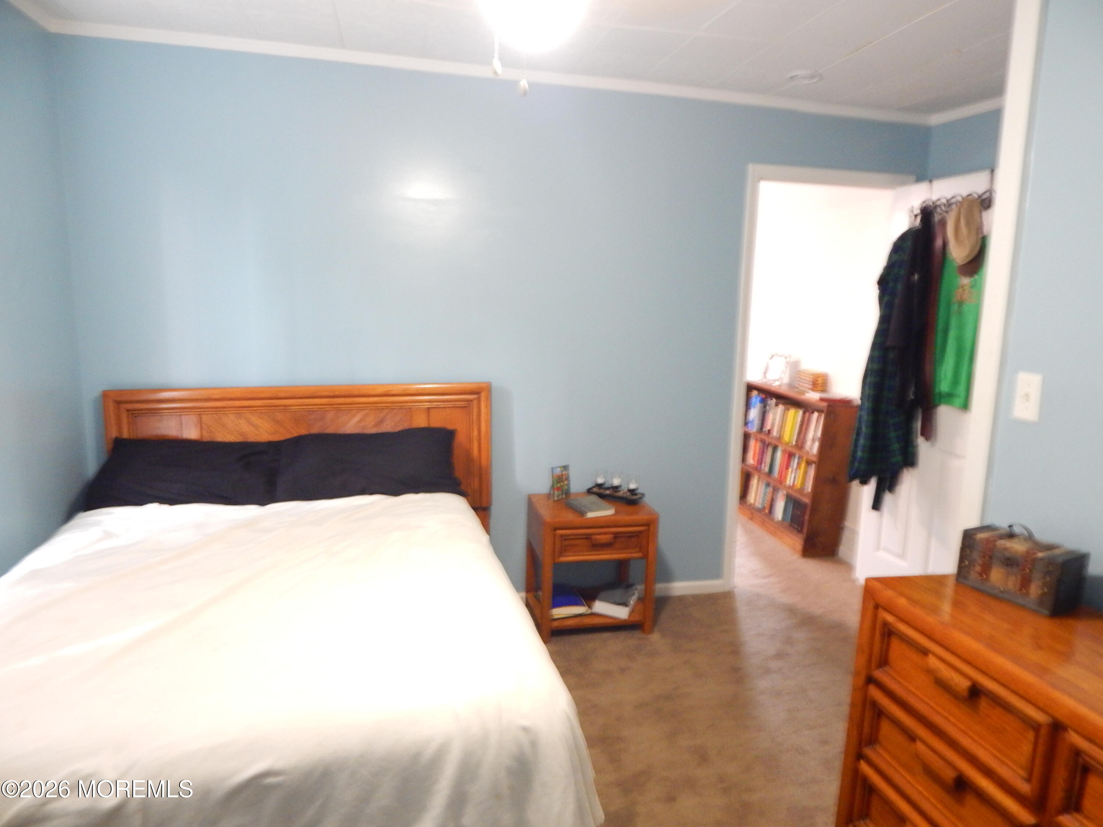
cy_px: 414
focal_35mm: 22
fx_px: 701
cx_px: 552
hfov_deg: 76.4
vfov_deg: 61.1
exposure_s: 1/6
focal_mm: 4
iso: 400
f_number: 3
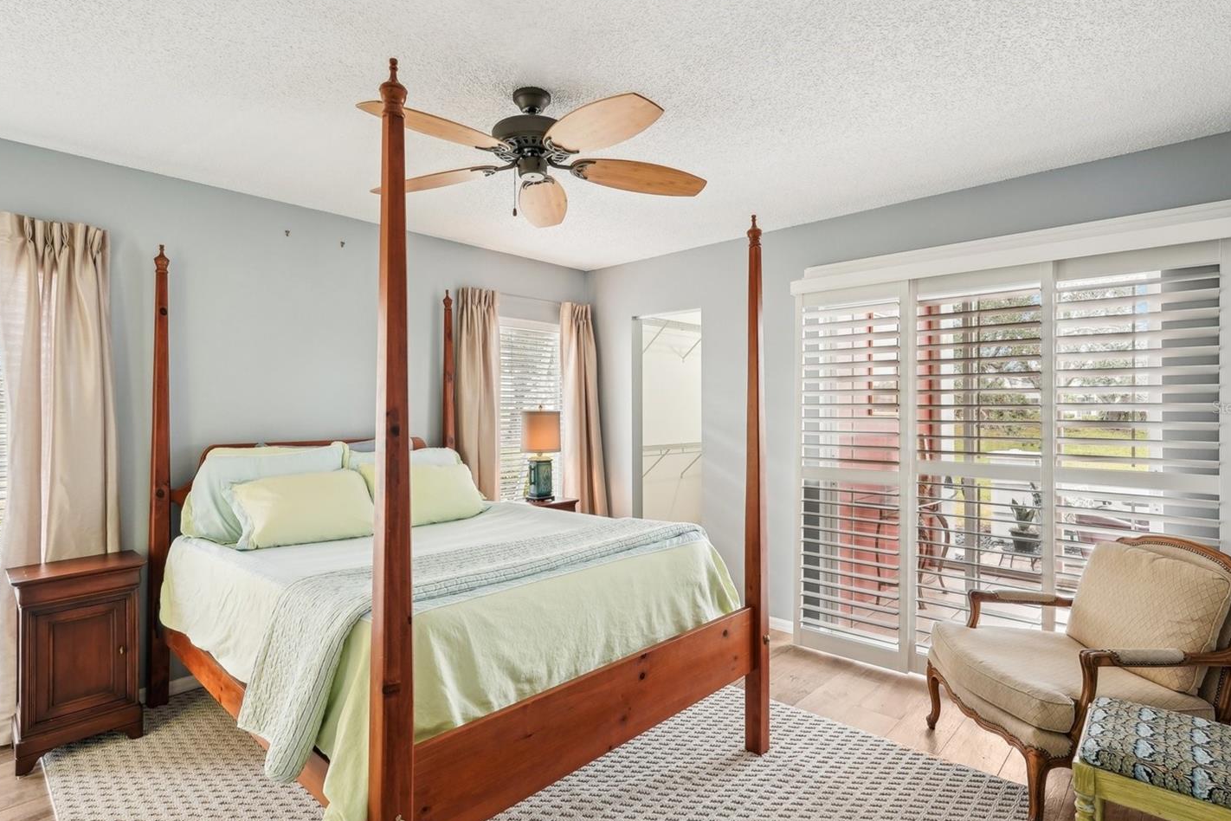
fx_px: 635
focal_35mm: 19
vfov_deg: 65.8
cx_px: 596
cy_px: 407
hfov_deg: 88.2
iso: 400
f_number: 8
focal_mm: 16.5
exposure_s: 1/13
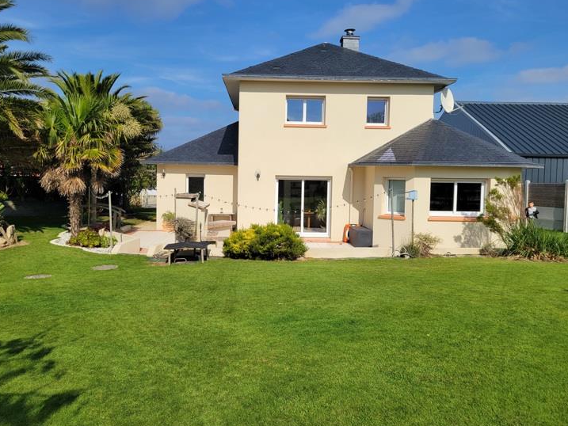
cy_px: 203
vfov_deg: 48.2
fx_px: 476
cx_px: 267
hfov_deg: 61.6
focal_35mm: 29
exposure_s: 1/4834
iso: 40
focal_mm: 5.4
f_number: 1.8
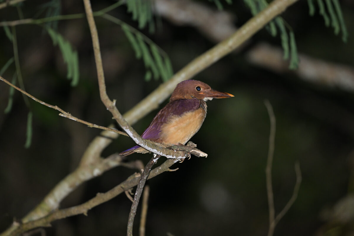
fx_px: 5900
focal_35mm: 600
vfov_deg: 2.3
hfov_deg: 3.4
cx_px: 177
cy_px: 118
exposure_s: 1/320
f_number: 6.3
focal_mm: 600
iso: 2000
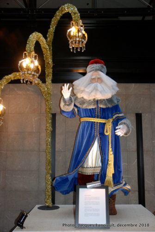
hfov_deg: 37.0
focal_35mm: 36
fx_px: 232
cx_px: 78
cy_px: 116
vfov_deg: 53.1
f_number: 5
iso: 800
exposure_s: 1/60
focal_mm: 24
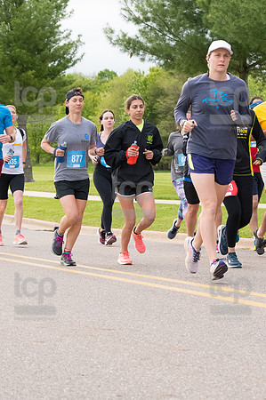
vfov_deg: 16.7
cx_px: 133
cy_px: 200
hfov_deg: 11.1
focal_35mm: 123
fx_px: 1366
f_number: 7.1
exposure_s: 1/1600
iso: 4000
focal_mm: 82
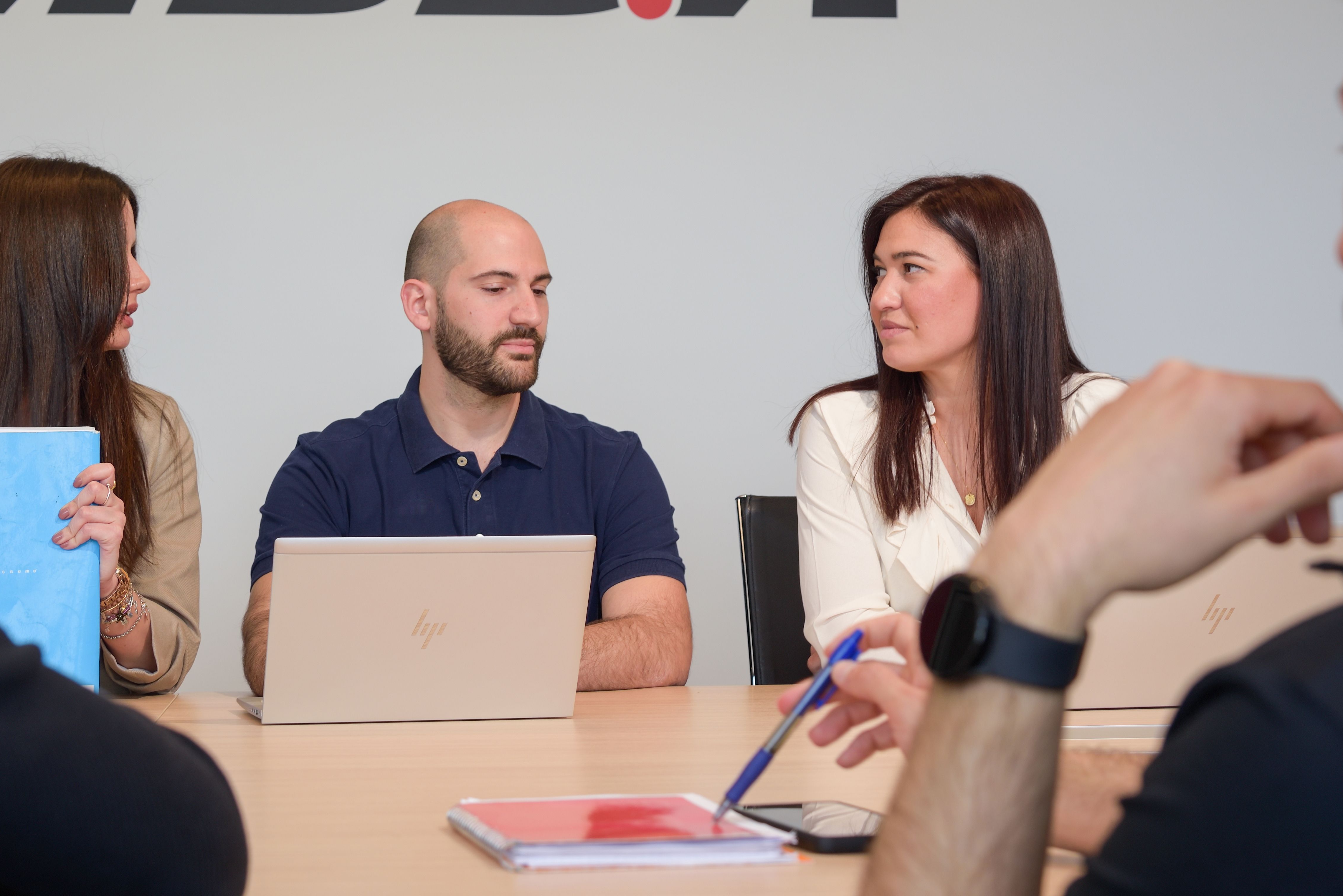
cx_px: 492
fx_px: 2462
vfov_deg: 20.6
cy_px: 351
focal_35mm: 66
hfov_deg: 30.4
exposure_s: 1/45
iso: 100
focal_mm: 50
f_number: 5.6
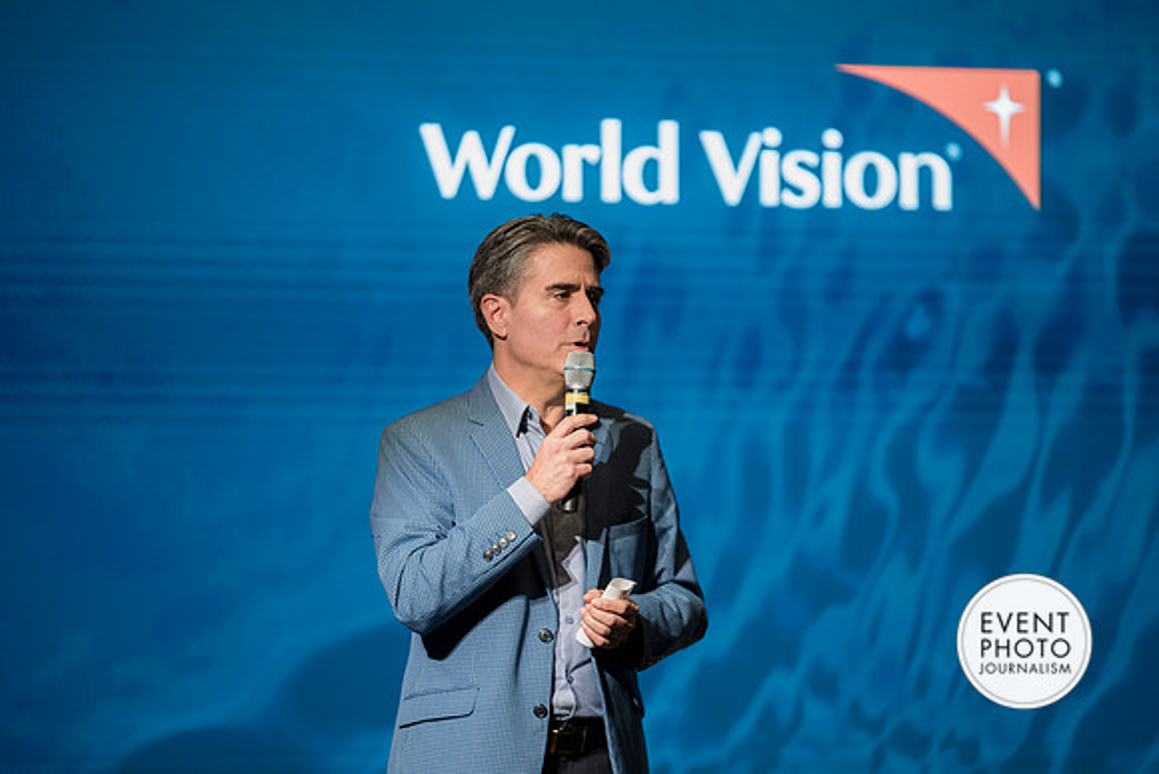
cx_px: 580
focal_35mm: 190
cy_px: 387
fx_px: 6118
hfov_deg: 10.8
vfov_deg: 7.2
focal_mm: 190
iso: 1250
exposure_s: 1/125
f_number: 2.8
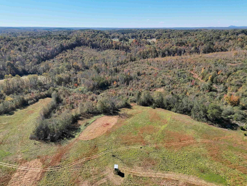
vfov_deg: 54.9
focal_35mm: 25
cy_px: 94
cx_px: 128
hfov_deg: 69.4
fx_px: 178
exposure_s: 1/6000
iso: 310
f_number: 1.7
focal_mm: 6.72
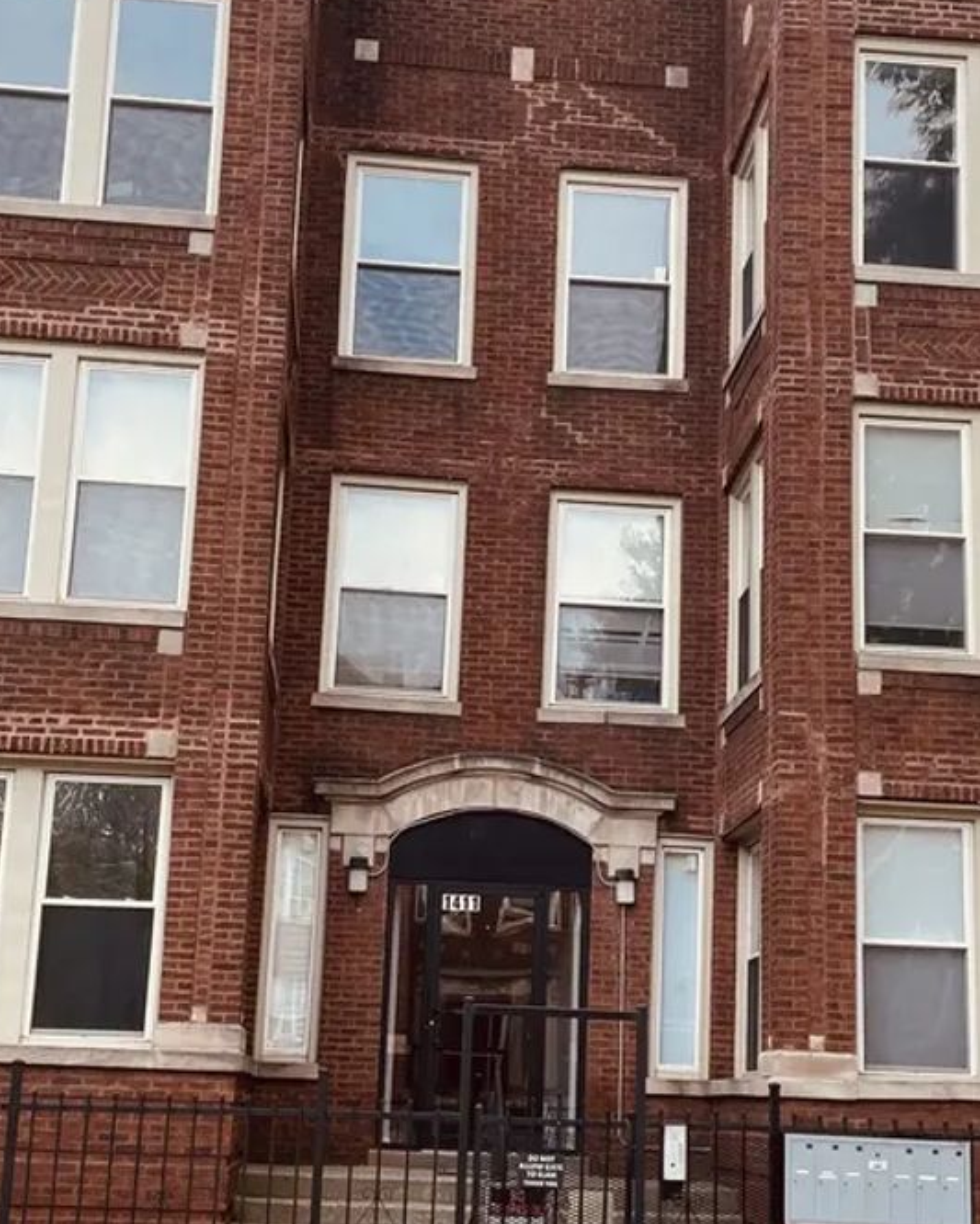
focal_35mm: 52
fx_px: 1885
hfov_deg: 29.1
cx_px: 517
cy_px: 670
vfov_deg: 36.0
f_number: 1.6
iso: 32
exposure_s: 1/801
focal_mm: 4.2
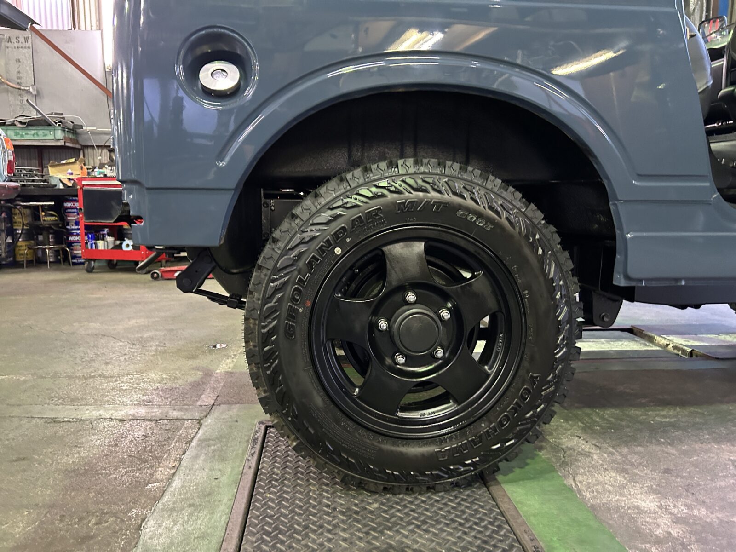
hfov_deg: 67.3
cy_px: 276
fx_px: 553
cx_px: 368
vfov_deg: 53.1
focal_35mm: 26
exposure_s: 1/30
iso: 500
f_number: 1.5
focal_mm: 5.7
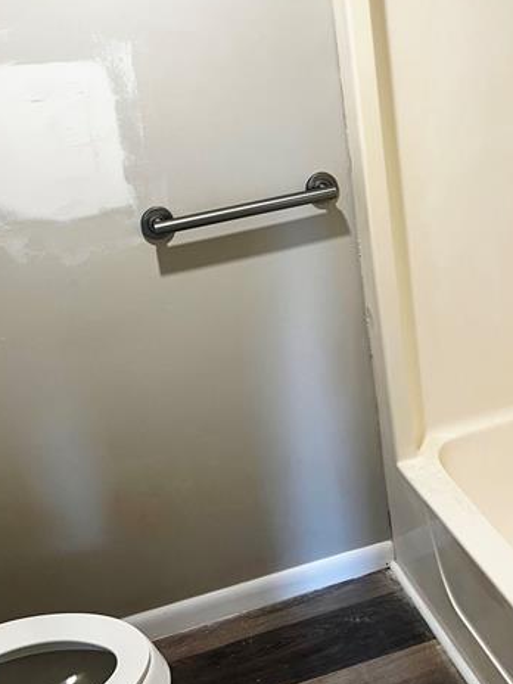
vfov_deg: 42.9
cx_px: 220
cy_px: 196
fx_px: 850
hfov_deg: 33.5
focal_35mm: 43
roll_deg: +7.7
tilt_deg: -15.4
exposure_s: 1/60.2
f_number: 1.5
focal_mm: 5.7
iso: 80
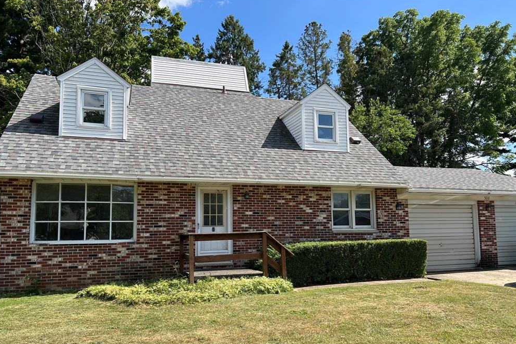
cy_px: 193
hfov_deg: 65.5
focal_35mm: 28
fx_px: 401
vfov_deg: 46.3
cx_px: 254
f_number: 1.5
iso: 50
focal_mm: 5.7
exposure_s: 1/2353
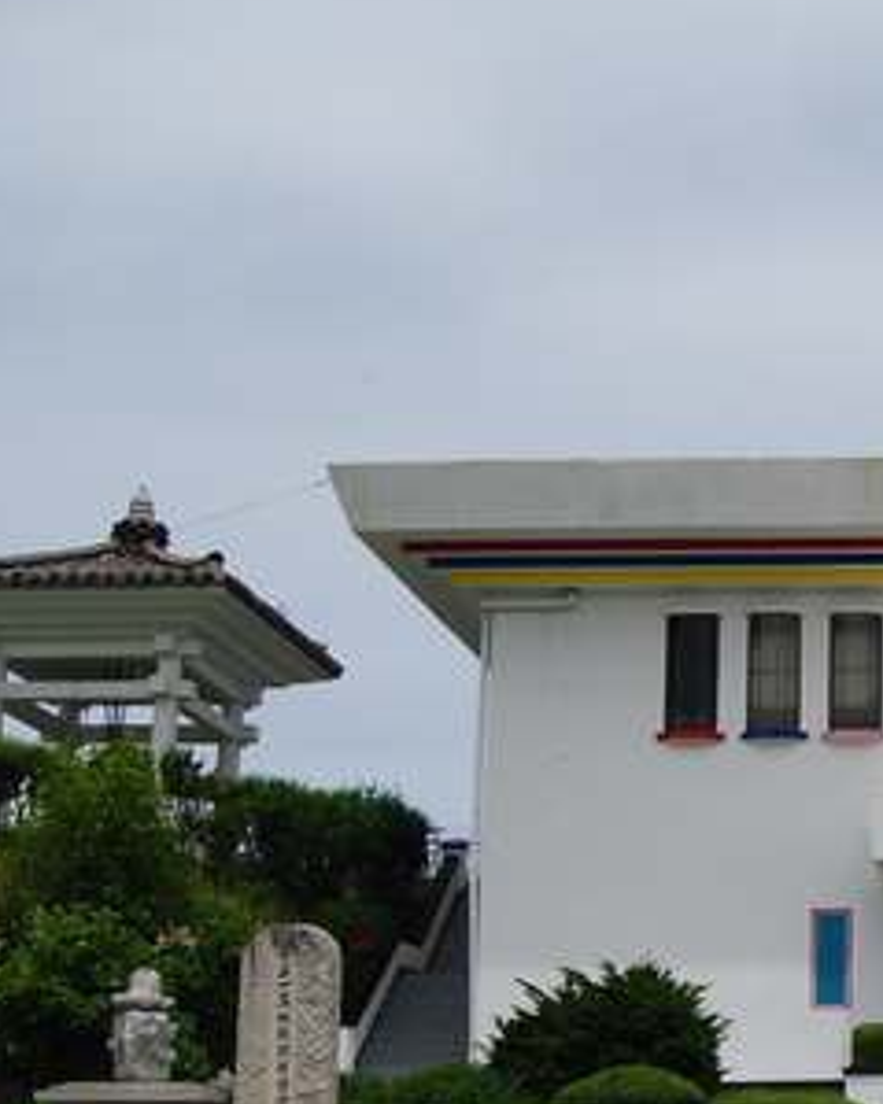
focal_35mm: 66
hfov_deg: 21.3
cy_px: 807
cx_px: 1092
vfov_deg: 28.4
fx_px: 2157
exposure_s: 1/200
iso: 100
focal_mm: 20
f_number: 11
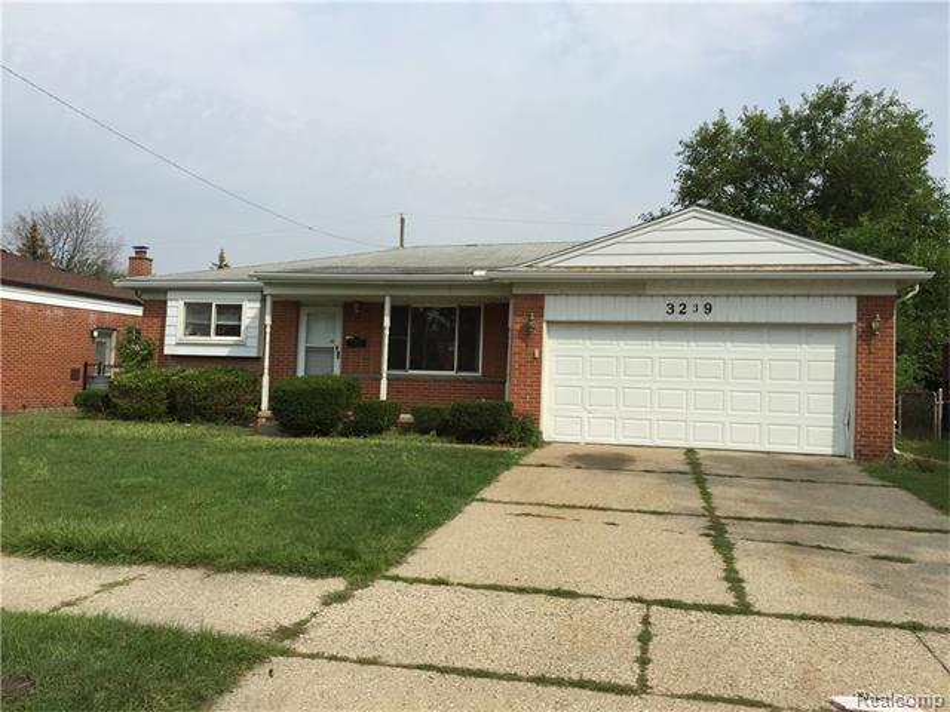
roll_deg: -1.0
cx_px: 475
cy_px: 356
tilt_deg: +1.9
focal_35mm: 29
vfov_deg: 48.2
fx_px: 796
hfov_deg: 61.7
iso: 32
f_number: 2.2
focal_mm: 4.15
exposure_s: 1/2475
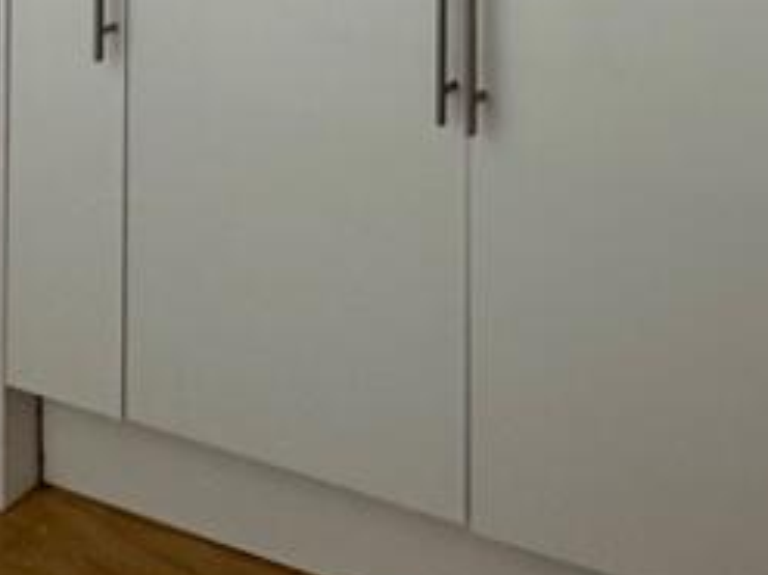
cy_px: -479
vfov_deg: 18.9
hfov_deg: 31.9
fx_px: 1286
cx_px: 669
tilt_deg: +1.0
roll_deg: -0.2
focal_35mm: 58
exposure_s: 1/99
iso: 50
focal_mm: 2.22
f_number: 2.2
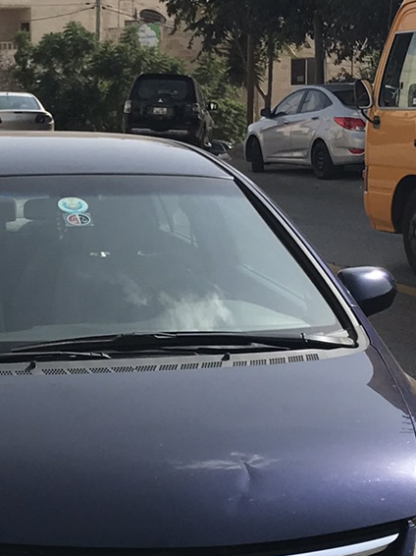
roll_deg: +1.5
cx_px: 78
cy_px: 374
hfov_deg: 15.4
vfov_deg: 20.6
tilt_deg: -10.6
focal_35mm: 95
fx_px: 1523
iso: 20
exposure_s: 1/3425
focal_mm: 3.99
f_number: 1.8
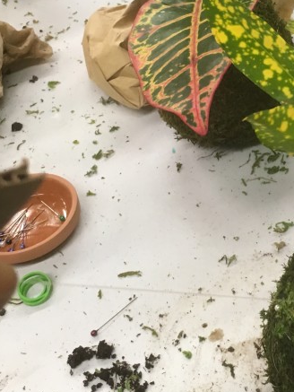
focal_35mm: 68
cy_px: 138
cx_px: 267
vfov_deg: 28.4
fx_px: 770
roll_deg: +10.3
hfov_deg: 21.1
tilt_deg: -41.6
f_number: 2.2
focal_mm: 4.15
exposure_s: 1/30
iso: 100
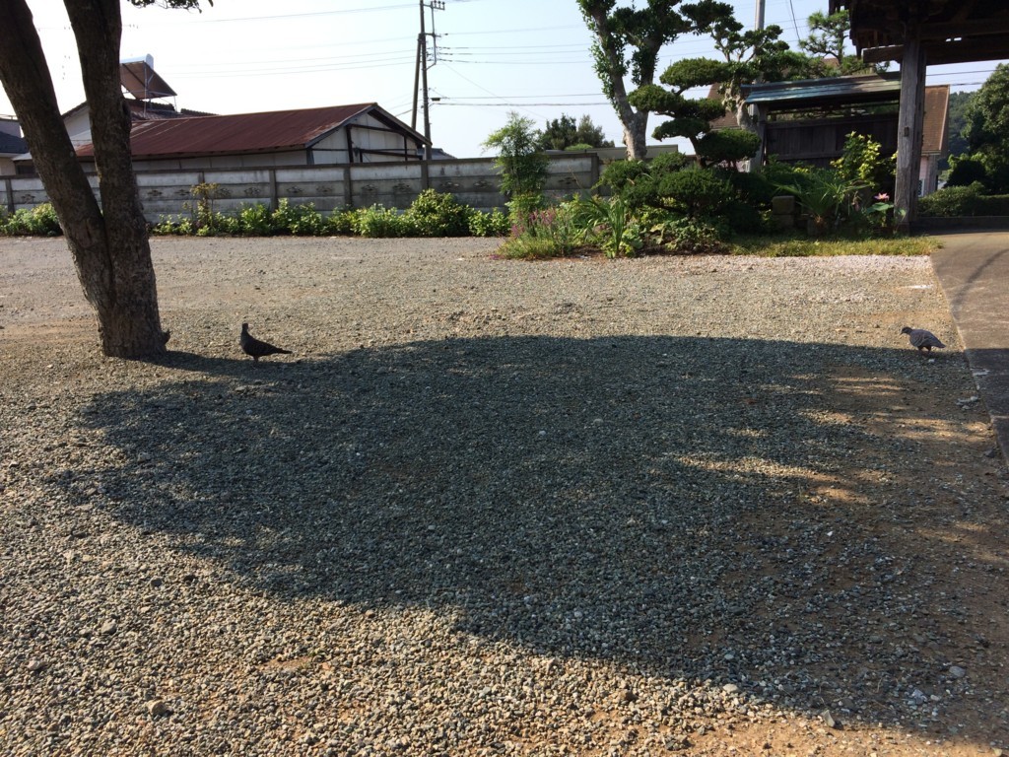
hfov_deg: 61.7
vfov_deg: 48.2
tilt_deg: -17.2
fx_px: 845
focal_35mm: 29
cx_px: 504
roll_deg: +1.3
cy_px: 378
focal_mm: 4.15
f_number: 2.2
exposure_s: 1/1282
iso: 32
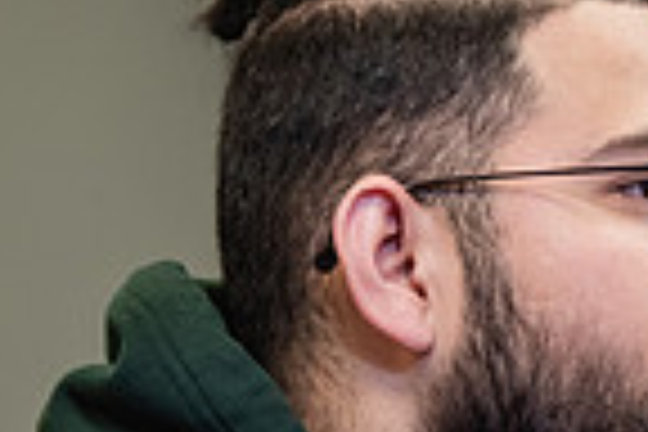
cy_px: 619
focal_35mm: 505
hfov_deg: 4.1
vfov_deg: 2.7
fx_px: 9089
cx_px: 652
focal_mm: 125
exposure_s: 1/200
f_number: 2.8
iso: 1250
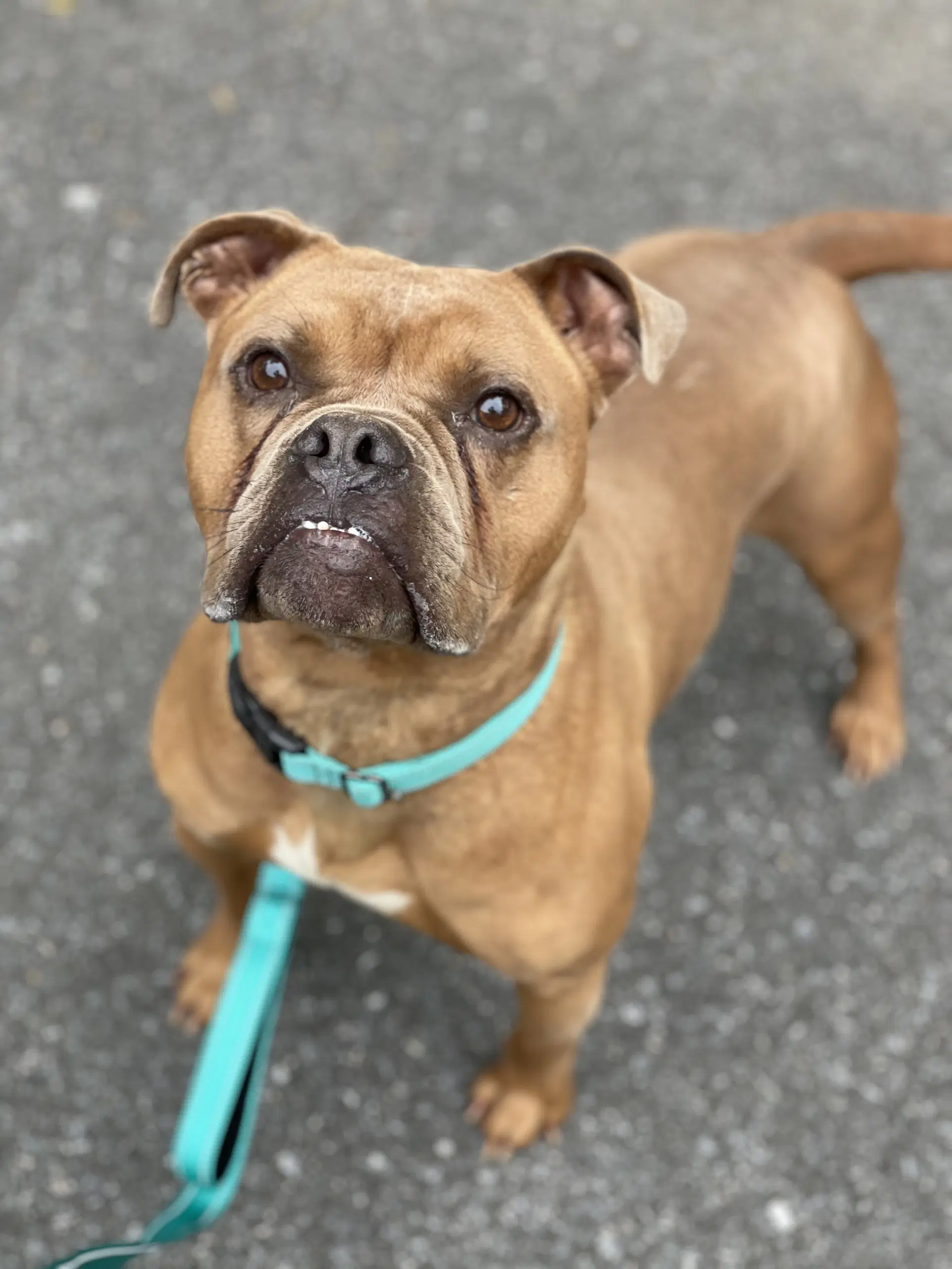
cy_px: 634
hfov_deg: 28.0
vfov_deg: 36.8
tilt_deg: -49.8
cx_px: 476
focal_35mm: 52
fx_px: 1907
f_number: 2
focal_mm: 6
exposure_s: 1/122
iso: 50
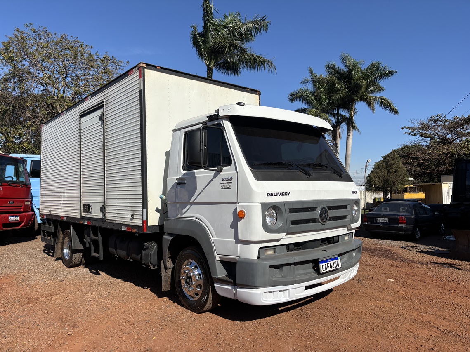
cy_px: 176
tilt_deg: +0.7
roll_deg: -1.8
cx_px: 235
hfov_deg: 67.3
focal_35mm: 26
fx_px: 353
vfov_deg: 53.1
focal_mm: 5.96
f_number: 1.6
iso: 50
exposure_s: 1/4854
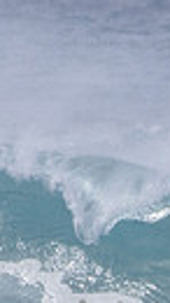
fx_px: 28036
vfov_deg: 0.6
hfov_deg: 0.3
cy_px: 316
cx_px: 319
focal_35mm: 3494
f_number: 5.6
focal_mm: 500
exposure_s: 1/2000
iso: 180
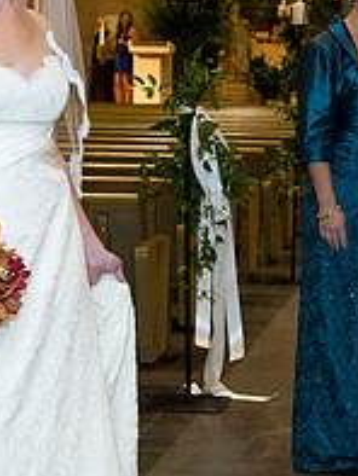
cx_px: 295
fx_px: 1639
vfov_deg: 16.5
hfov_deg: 12.4
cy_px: 266
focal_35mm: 119
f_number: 4
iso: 800
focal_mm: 42
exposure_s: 1/60
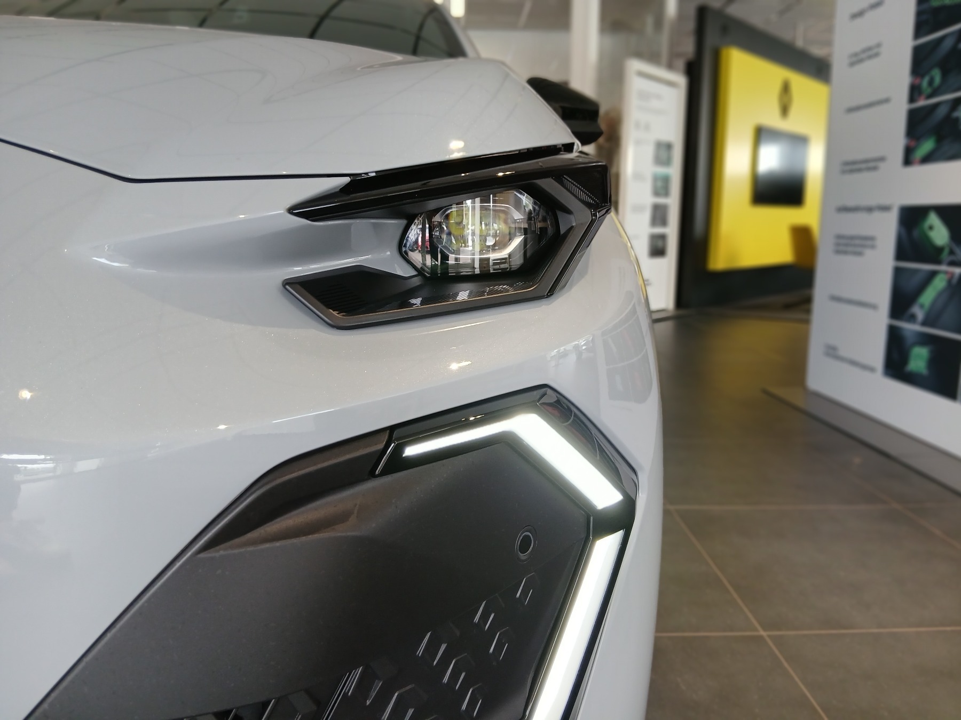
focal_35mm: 26
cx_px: 480
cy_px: 360
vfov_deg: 53.1
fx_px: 722
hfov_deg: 67.3
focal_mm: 3.98
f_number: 1.8
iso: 100
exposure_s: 1/50
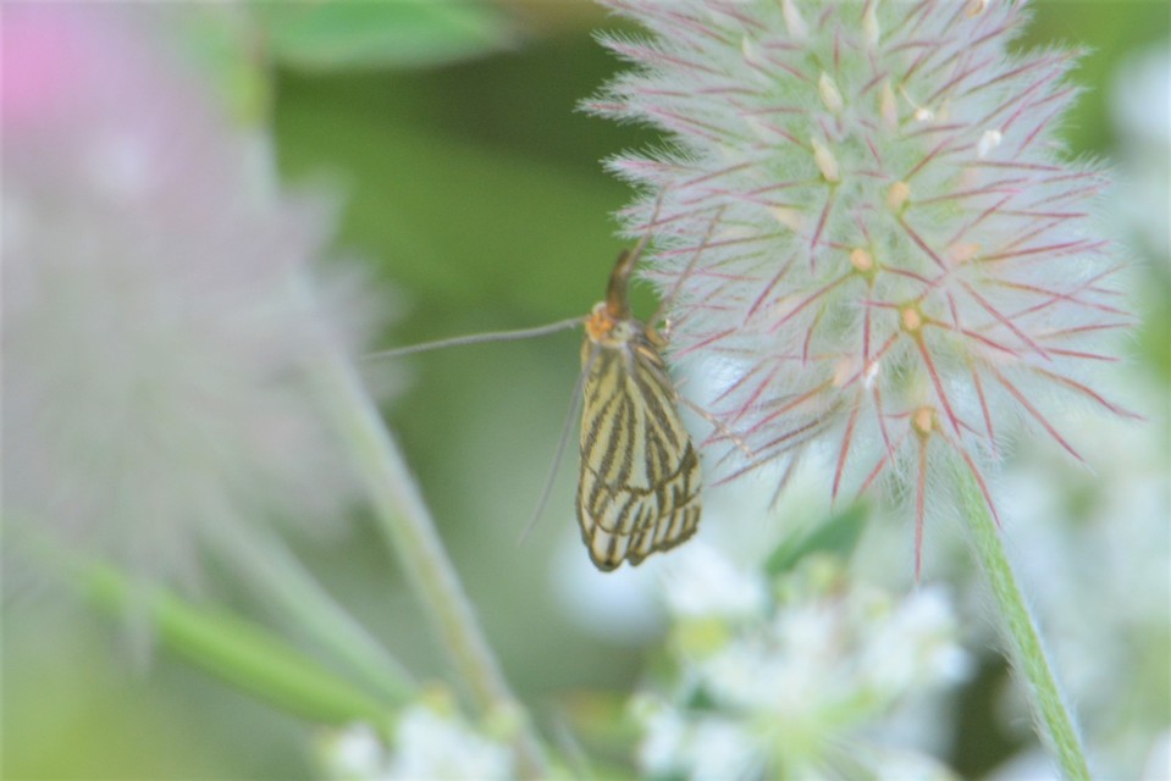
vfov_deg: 5.4
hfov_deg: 8.1
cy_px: 390
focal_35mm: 255
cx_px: 586
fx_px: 8297
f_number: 8
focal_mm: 170
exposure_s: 1/125
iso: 400
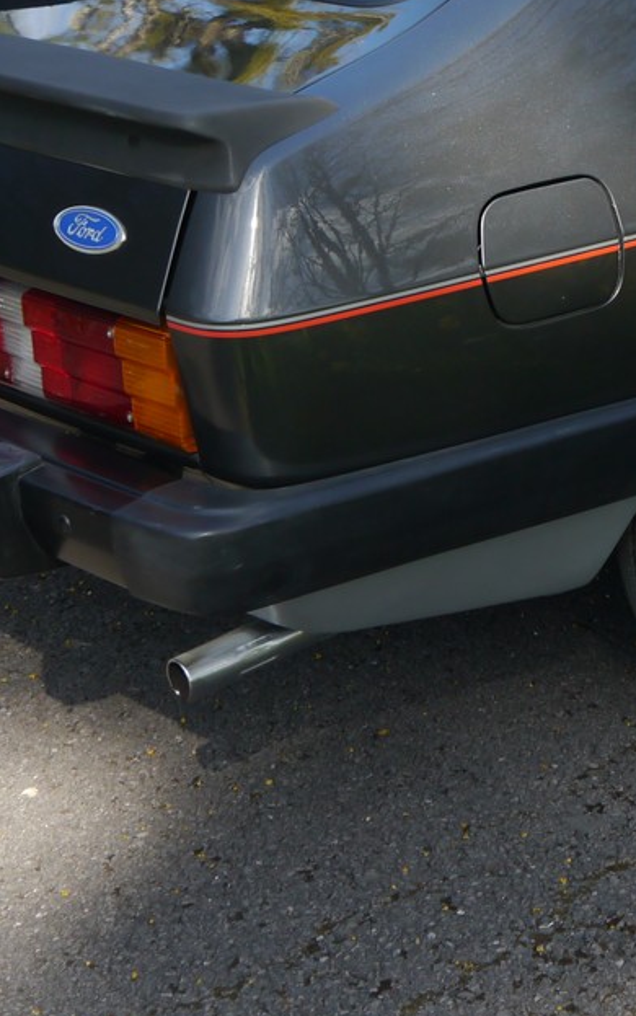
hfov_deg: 14.5
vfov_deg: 23.4
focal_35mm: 87
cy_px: 191
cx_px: 780
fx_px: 2410
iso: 160
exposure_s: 1/125
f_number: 4.5
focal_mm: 16
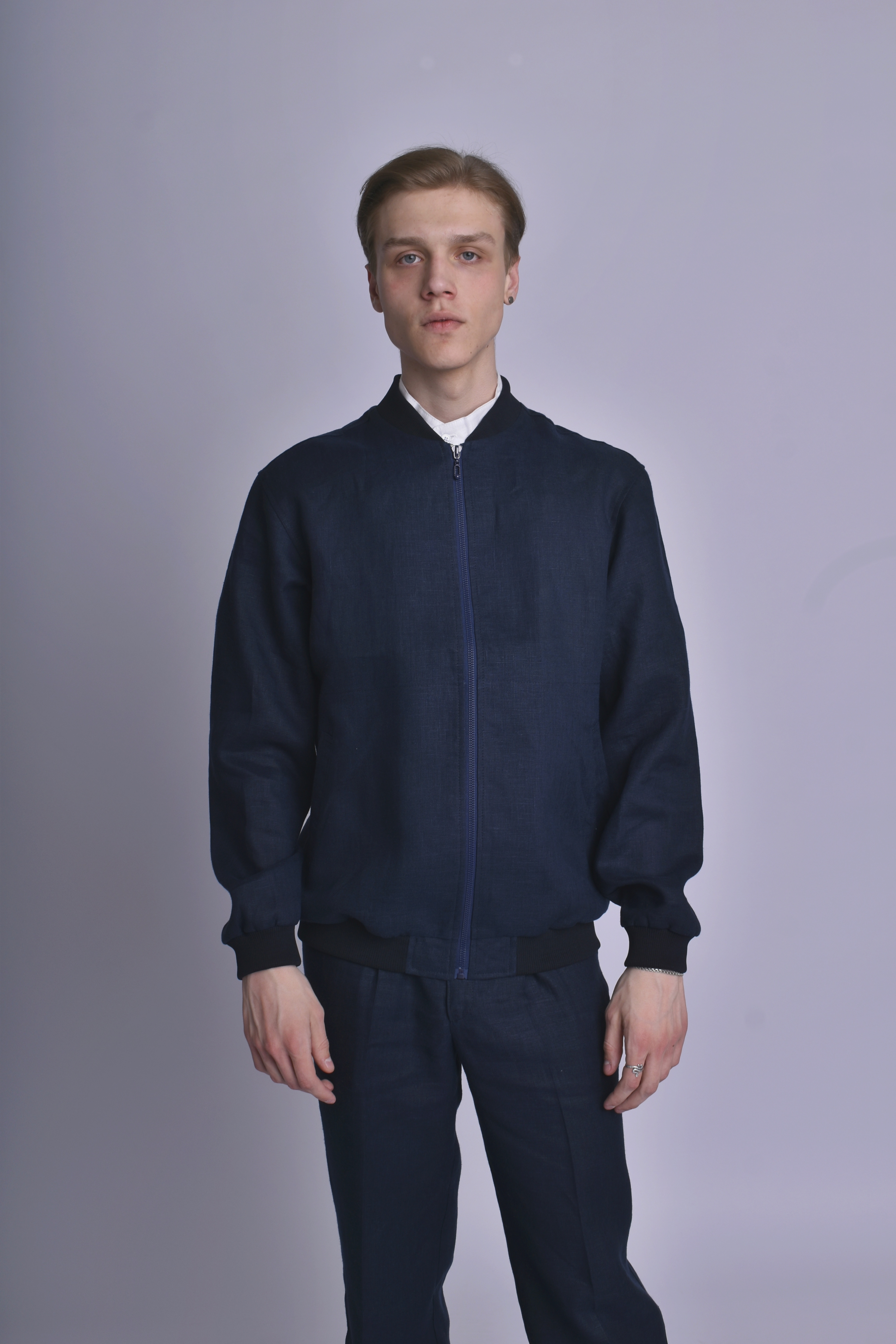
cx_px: 448
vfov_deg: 42.3
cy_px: 672
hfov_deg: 28.9
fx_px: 1736
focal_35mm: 46
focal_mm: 31
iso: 100
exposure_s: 1/200
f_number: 10
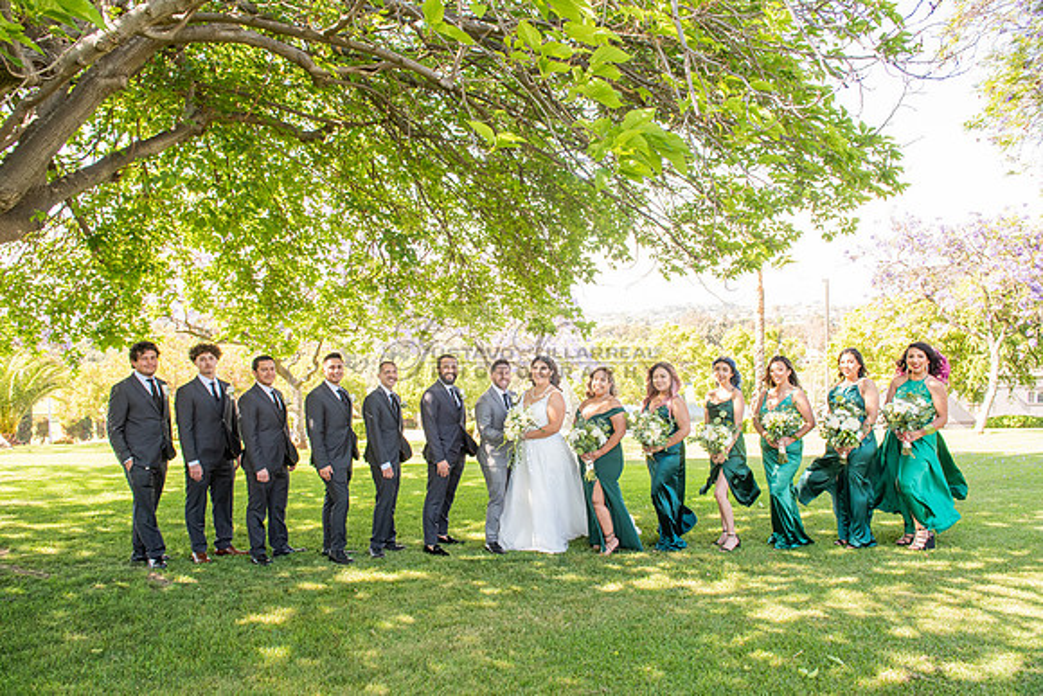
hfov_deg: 73.7
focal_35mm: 24
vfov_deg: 53.2
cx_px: 522
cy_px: 348
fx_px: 695
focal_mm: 24
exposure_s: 1/200
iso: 500
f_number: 6.3
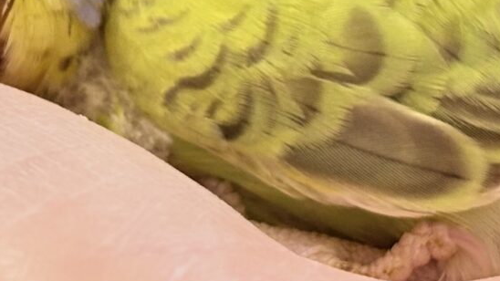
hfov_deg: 17.3
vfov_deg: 9.7
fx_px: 1644
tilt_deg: -5.0
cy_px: -25
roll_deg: +1.7
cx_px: 195
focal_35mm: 124
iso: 50
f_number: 1.6
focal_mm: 5.96
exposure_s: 1/114
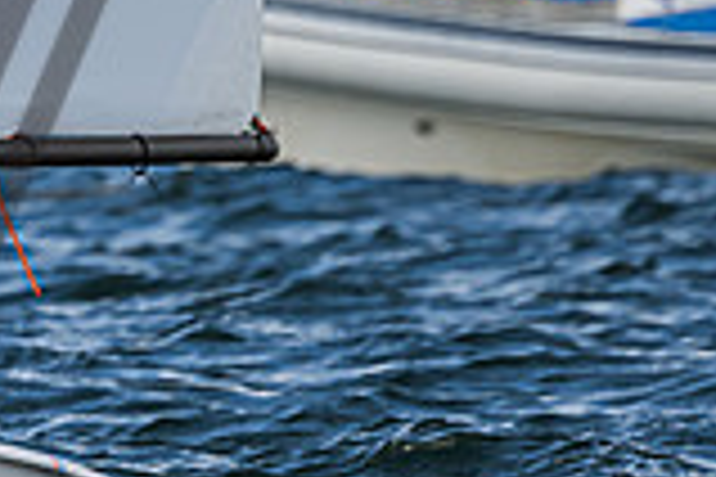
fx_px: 36772
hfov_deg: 1.1
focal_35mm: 1849
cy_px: 9
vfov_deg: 0.7
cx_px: -741
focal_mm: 400
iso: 320
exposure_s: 1/1000
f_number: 8
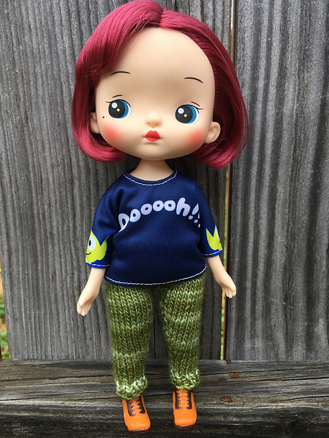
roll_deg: +0.6
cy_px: 219
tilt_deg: -15.1
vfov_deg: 61.7
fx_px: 367
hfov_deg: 48.2
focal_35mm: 29
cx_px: 164
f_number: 2.2
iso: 25
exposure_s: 1/153
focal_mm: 4.15
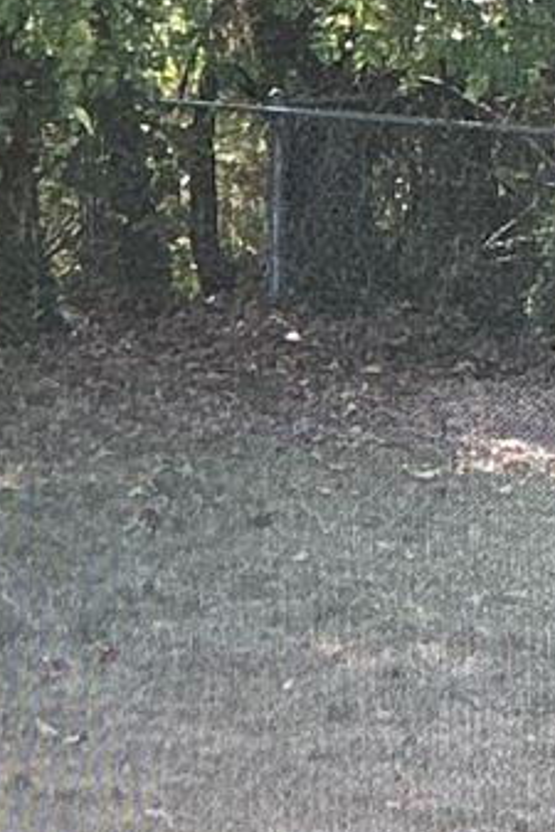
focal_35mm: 206
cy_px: 0
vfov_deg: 9.9
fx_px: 4758
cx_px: -79
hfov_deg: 6.6
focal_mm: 3
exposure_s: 1/120
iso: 40
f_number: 1.8
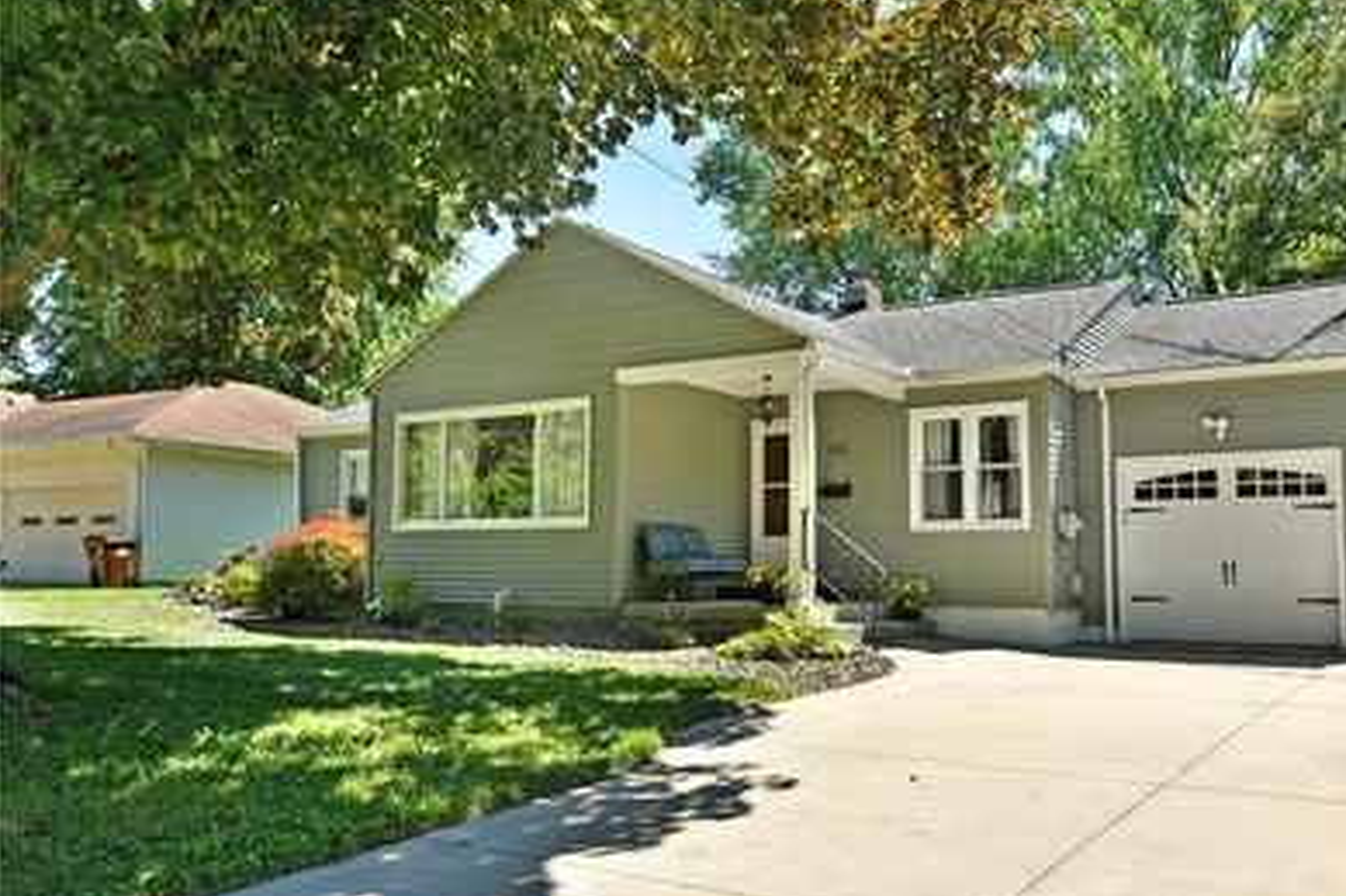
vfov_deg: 47.9
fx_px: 1009
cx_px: 862
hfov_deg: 66.1
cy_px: 417
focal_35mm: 27
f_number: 6.3
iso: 160
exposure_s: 1/320
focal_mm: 14
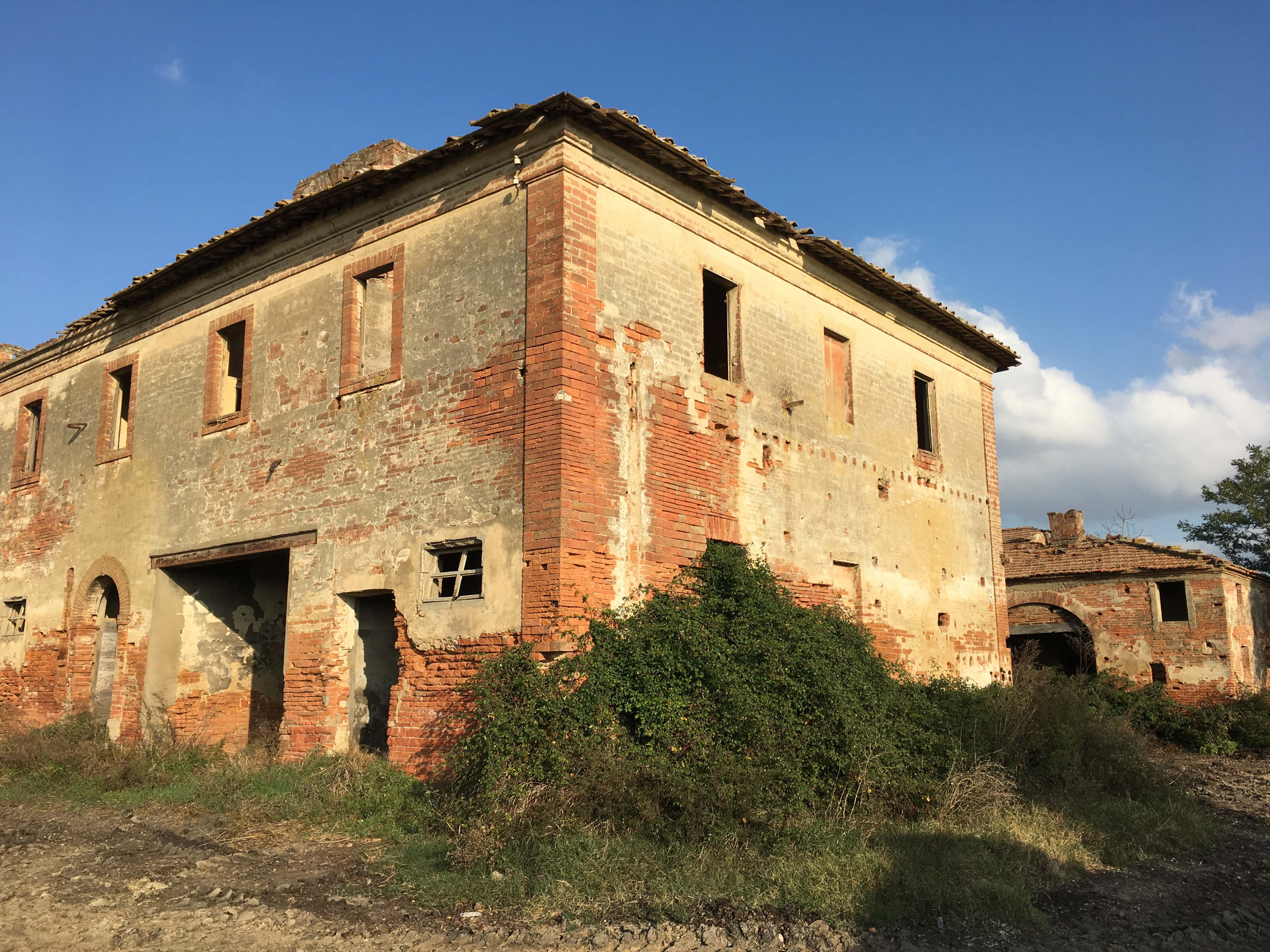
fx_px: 1064
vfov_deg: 48.2
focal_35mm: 29
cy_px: 476
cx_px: 635
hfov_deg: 61.7
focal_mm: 4.15
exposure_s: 1/1399
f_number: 2.2
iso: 25
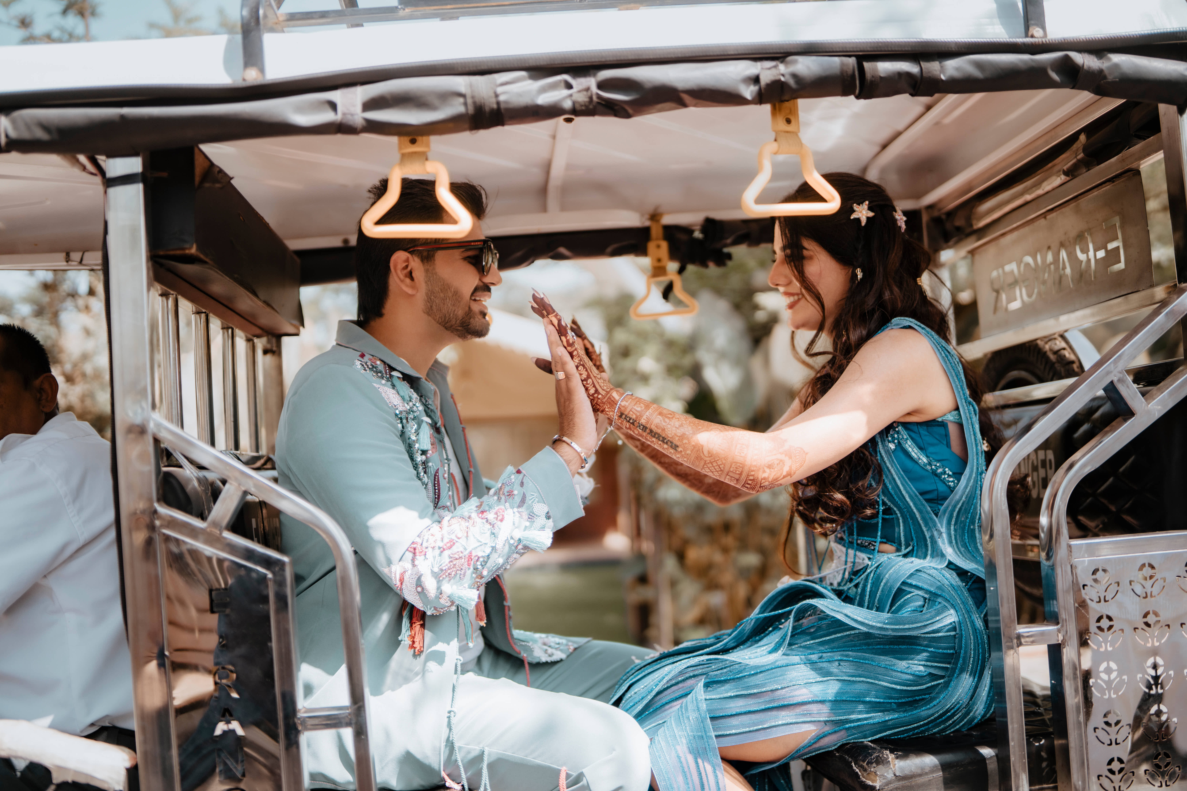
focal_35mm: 35
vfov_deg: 37.9
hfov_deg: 54.4
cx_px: 594
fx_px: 1154
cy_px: 396
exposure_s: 1/2500
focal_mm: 35
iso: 320
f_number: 1.4
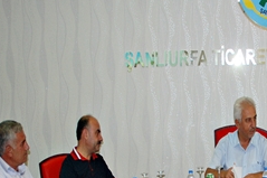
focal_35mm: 94
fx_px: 699
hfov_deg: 21.3
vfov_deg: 14.4
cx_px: 229
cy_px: 149
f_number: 4
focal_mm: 25
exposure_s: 1/60
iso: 400
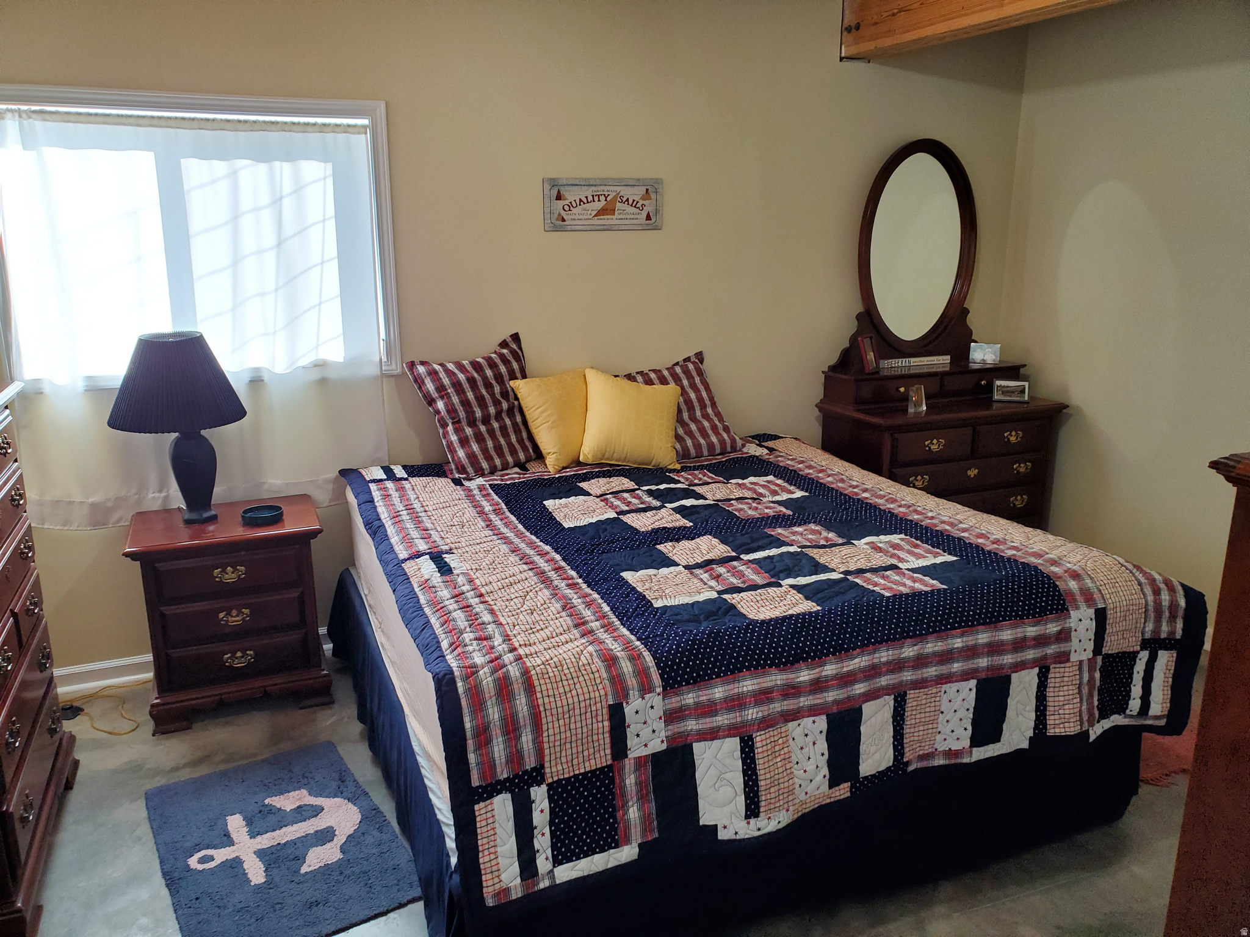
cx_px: 625
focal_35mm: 26
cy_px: 468
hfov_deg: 67.3
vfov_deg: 53.1
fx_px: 939
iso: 160
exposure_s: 1/85
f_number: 2.4
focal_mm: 4.3
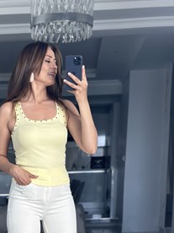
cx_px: 38
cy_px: 200
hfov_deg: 16.7
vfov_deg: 21.8
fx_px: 590
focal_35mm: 88
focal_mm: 6.86
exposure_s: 1/172
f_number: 1.78
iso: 100
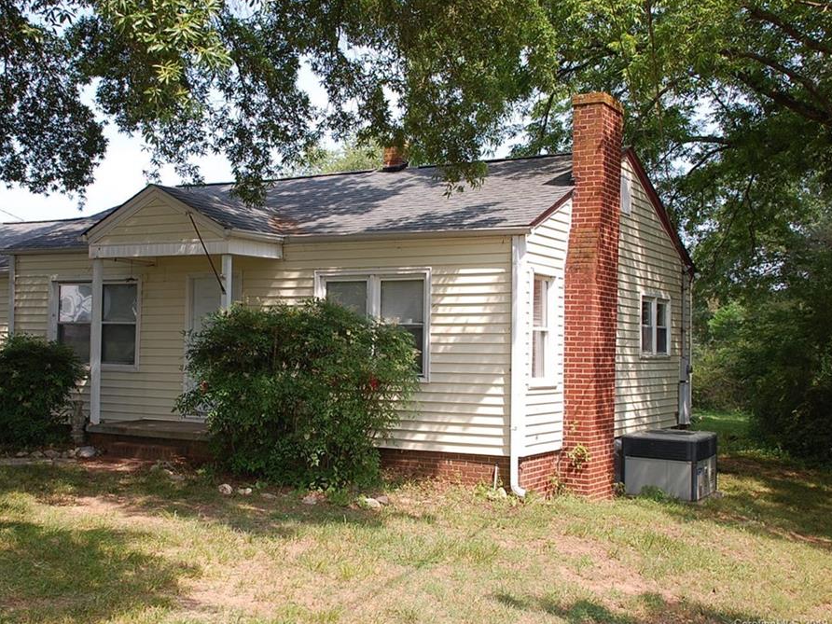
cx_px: 357
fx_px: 1034
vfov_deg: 33.6
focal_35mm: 43
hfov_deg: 43.7
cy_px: 315
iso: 200
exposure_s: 1/200
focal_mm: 26
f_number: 7.1
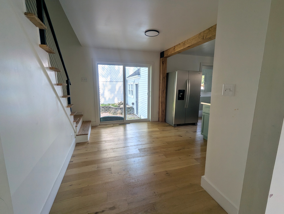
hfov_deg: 94.4
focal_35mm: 16
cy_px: 107
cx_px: 142
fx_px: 131
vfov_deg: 78.3
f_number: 2.2
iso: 52
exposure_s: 1/172
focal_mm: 2.35
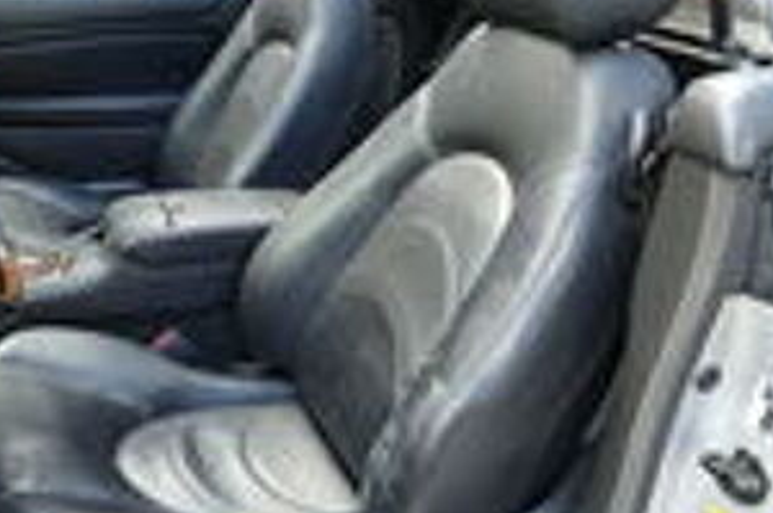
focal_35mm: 40
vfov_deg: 33.3
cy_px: 267
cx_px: 222
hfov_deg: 47.2
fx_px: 858
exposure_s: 1/125
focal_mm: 9.12
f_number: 2.8
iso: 125
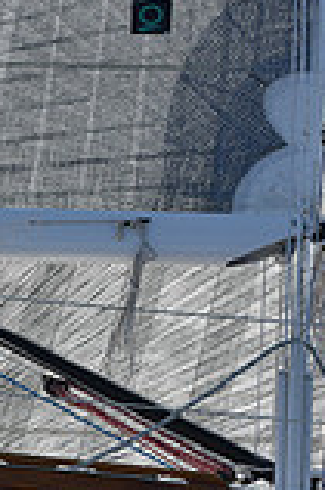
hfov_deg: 5.1
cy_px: 473
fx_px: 3488
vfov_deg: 8.0
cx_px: -551
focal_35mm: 257
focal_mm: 70
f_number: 9
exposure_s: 1/1000
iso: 320
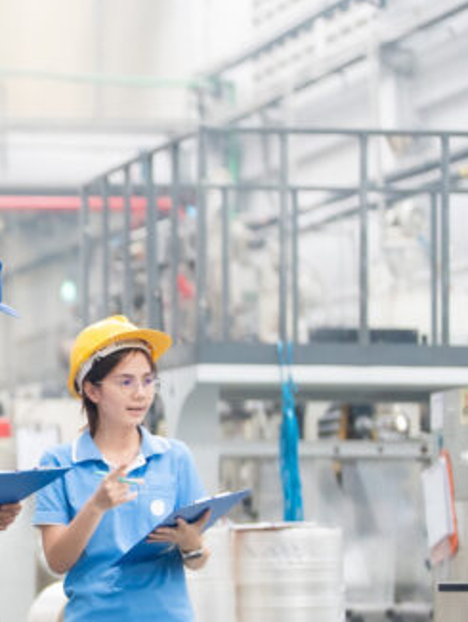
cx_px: -321
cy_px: 449
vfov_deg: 13.0
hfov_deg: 9.5
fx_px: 2718
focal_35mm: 151
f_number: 1.2
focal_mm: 50
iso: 1600
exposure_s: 1/500
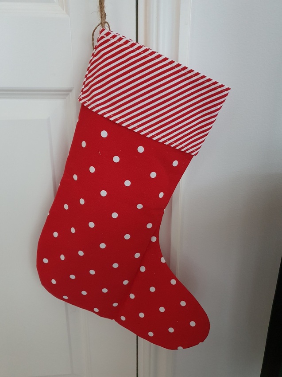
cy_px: 188
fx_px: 283
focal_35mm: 26
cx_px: 141
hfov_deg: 53.0
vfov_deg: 67.3
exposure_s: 1/33
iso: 640
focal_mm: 4.32
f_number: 1.5
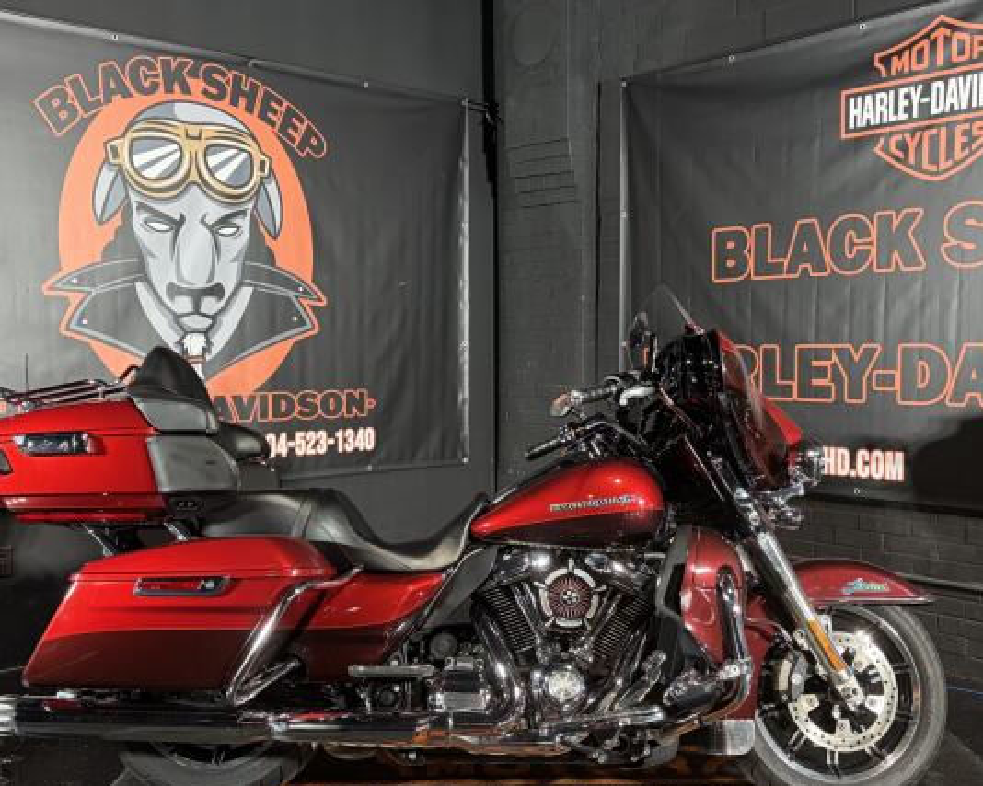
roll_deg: +0.1
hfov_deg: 47.9
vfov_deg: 39.1
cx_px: 471
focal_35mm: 38
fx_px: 1105
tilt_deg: -2.7
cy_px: 420
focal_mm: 5.96
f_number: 1.6
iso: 125
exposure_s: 1/60
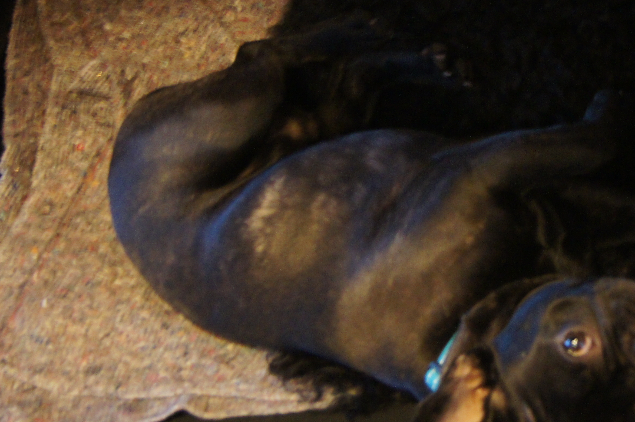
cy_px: 130
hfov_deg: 22.6
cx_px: 574
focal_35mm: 88
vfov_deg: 15.5
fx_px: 1551
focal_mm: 30
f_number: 4.5
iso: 1600
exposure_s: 1/4
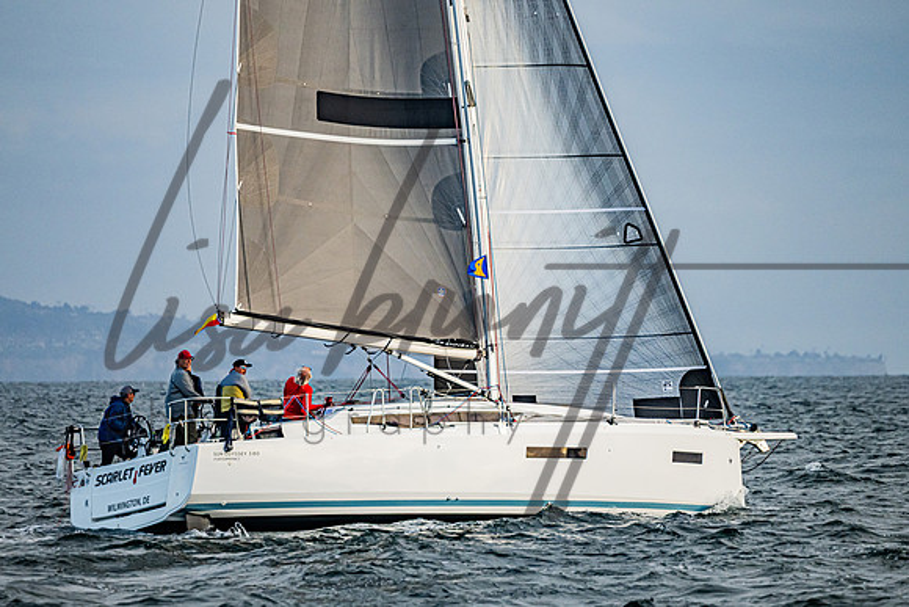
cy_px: 267
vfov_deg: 2.9
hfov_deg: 4.3
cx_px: 440
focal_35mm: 478
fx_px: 12081
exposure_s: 1/2500
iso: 640
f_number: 5.6
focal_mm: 360
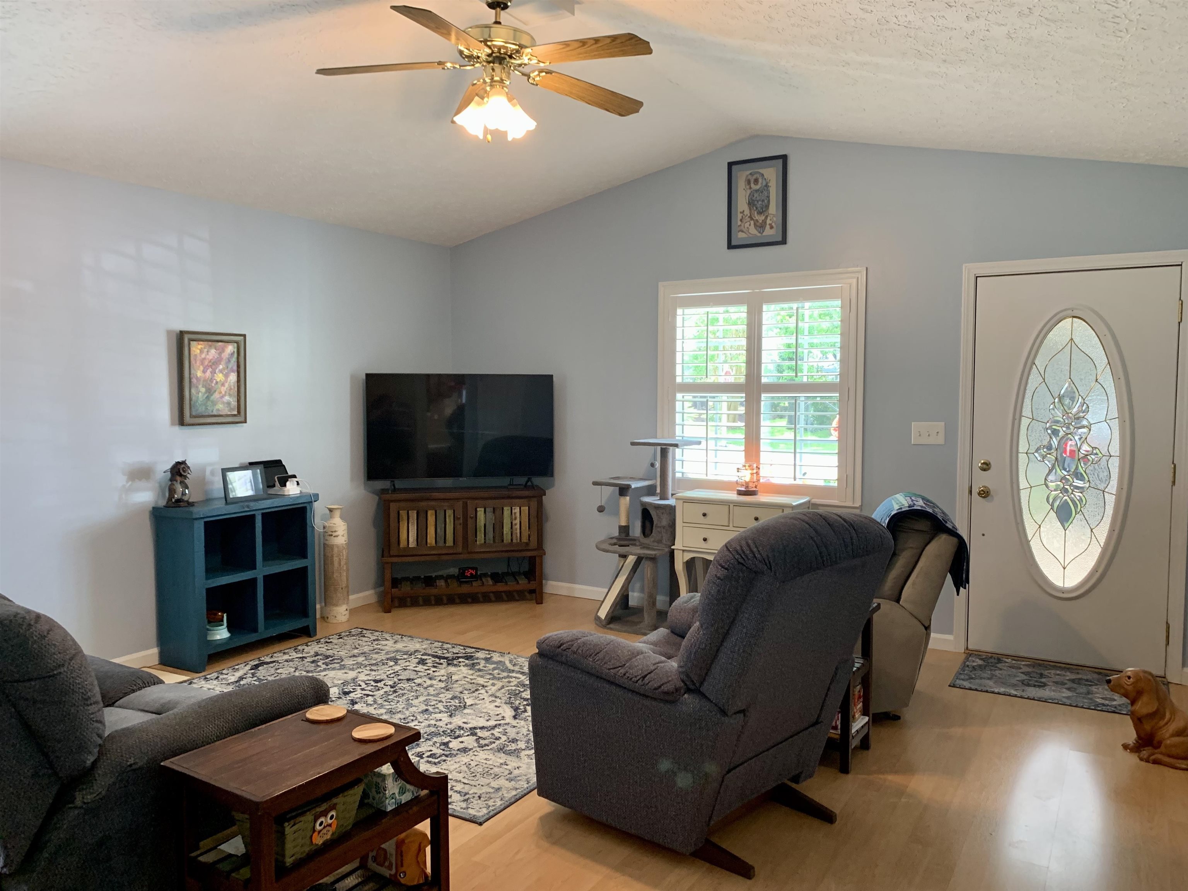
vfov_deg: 53.1
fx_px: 892
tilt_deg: -4.3
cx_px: 594
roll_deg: -1.0
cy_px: 446
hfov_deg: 67.3
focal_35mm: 26
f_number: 1.8
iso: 160
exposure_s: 1/60
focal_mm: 4.25
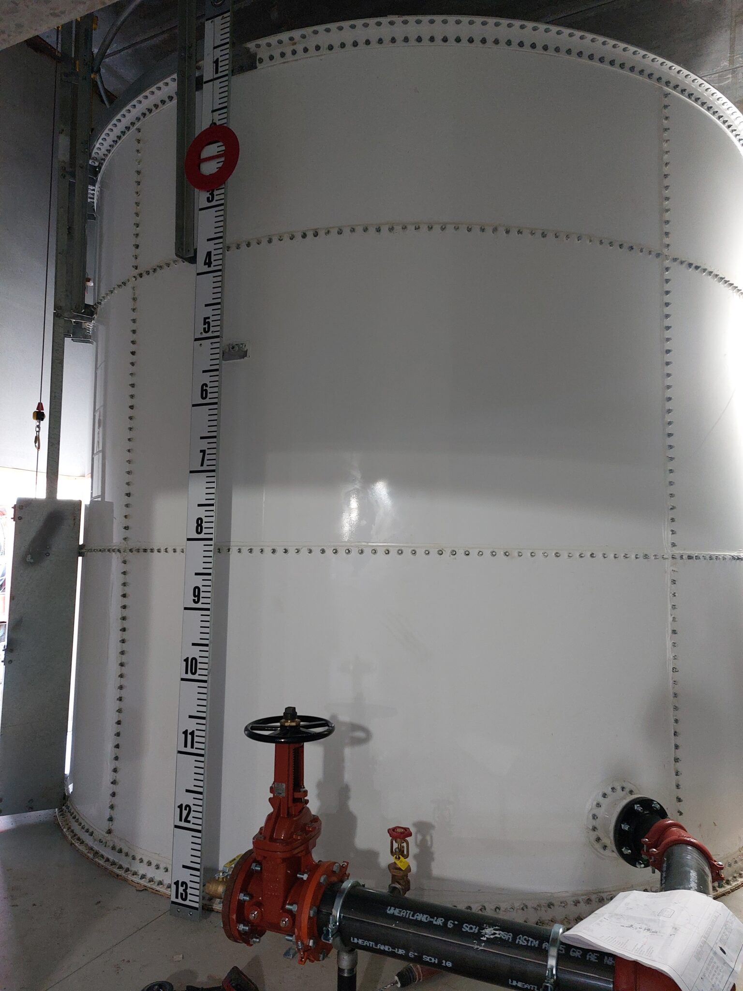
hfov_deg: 56.8
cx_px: 372
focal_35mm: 24
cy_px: 496
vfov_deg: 71.6
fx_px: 687
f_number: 1.8
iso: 400
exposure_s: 1/60
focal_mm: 5.23
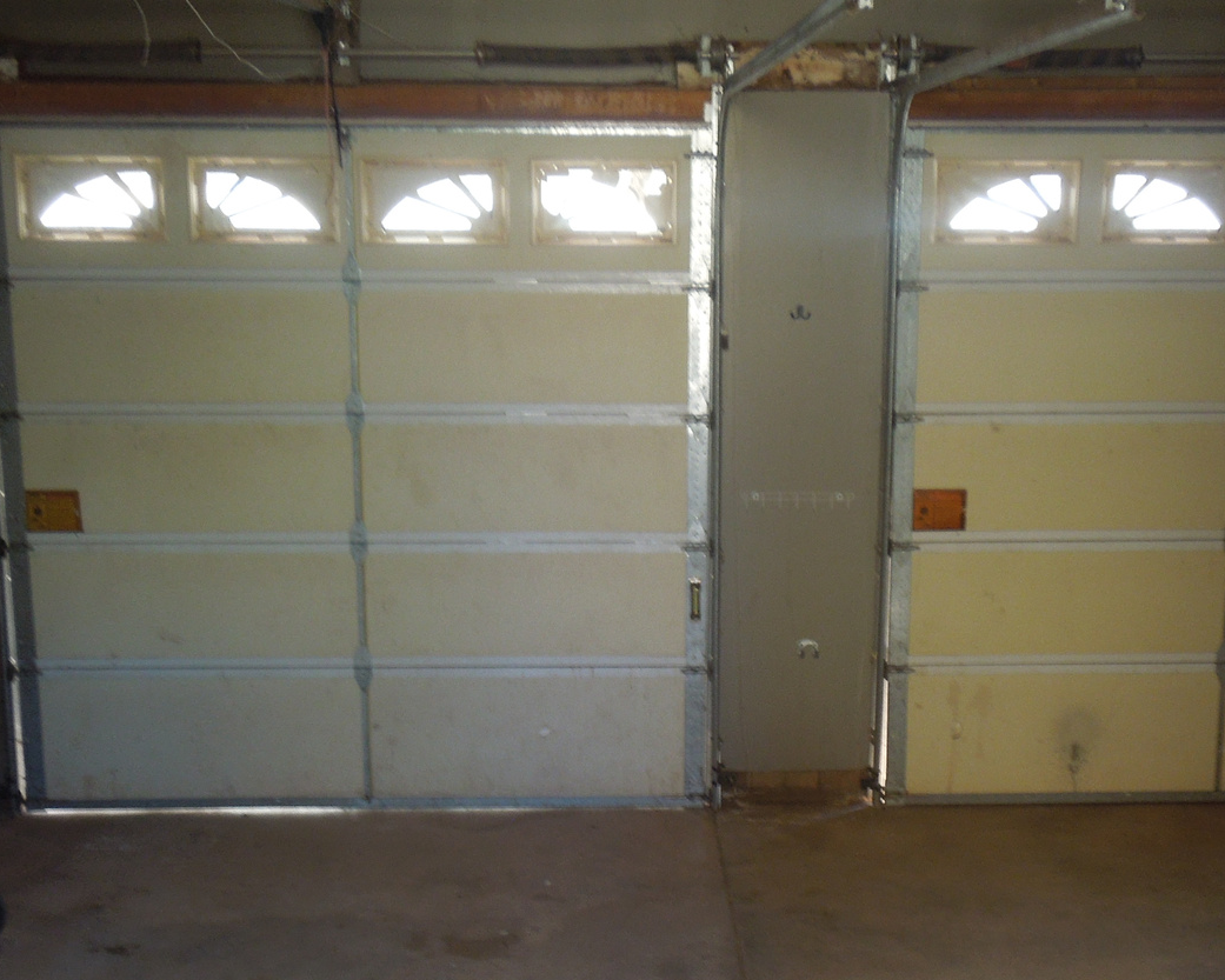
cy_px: 678
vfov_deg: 31.1
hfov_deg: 38.8
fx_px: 1740
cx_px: 661
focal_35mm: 48
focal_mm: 4.5
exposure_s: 1/30
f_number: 3.3
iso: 140
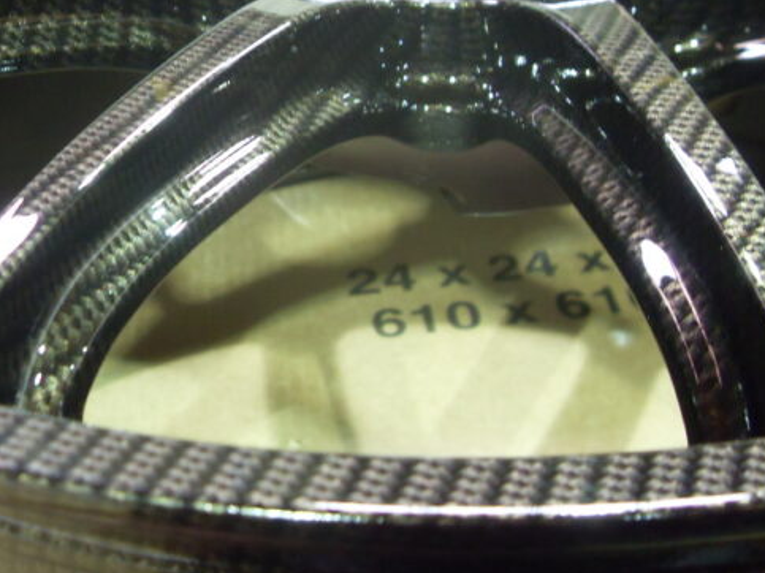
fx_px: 1281
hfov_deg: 33.2
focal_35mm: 58
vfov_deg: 24.9
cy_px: 130
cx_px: 404
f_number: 2.8
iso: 200
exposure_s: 1/6
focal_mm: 6.3
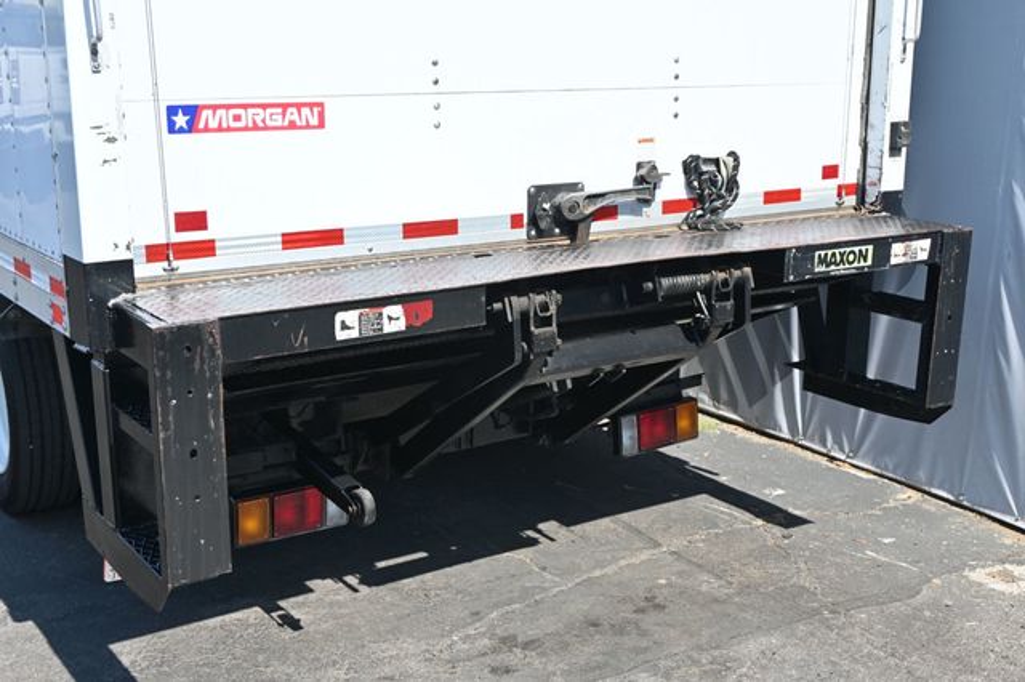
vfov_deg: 30.8
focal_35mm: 44
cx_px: 512
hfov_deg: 45.0
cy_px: 341
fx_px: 1238
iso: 125
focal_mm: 29
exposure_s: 1/250
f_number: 5.6
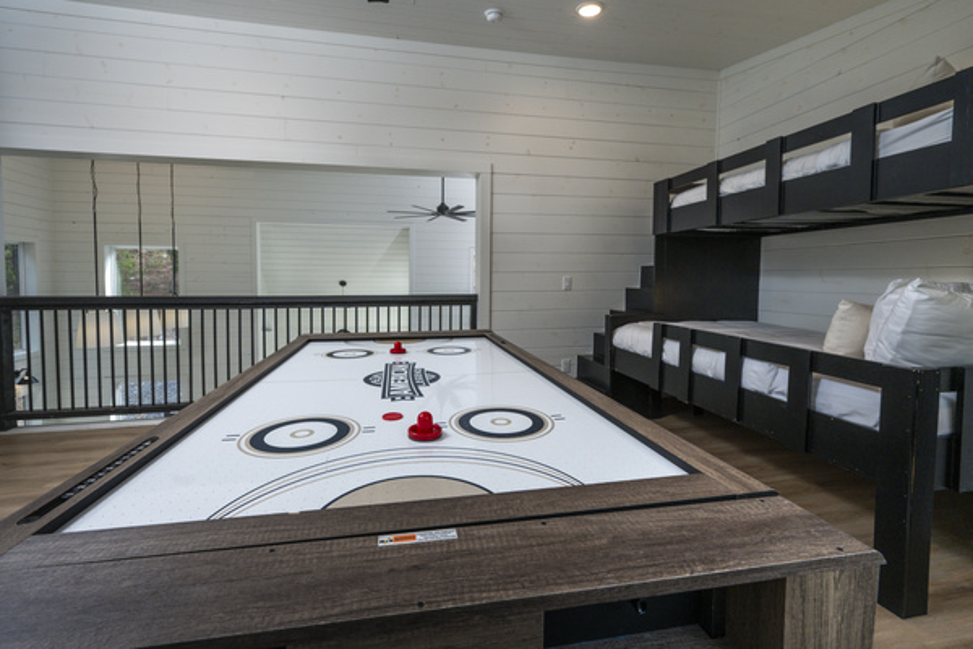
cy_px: 296
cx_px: 472
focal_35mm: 15
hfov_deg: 99.6
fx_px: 411
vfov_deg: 76.4
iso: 400
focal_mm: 14
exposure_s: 1/100
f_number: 8
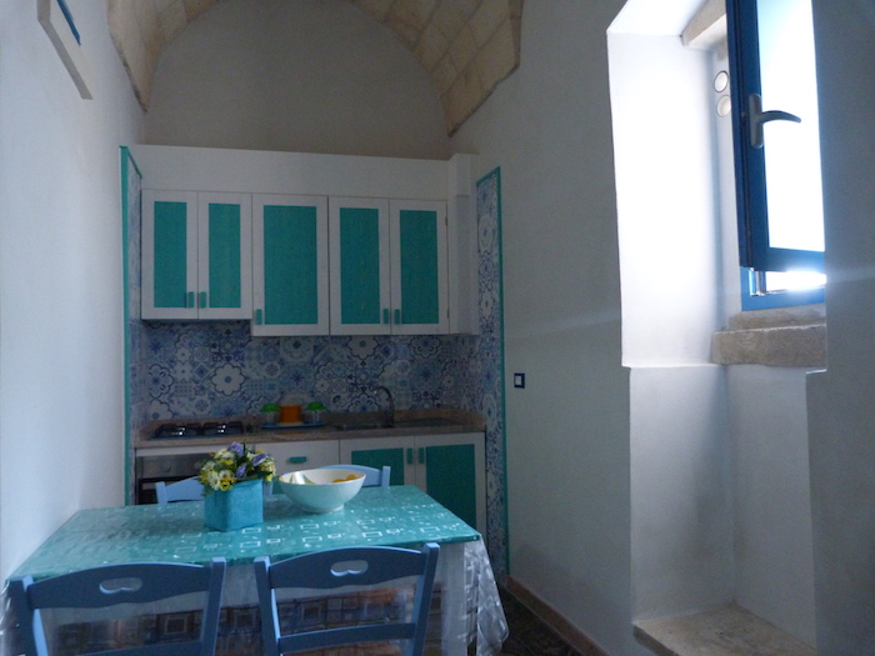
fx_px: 632
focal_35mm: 25
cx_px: 438
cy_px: 328
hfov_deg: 69.4
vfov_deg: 54.9
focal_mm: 4.5
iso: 400
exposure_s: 1/15
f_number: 2.8
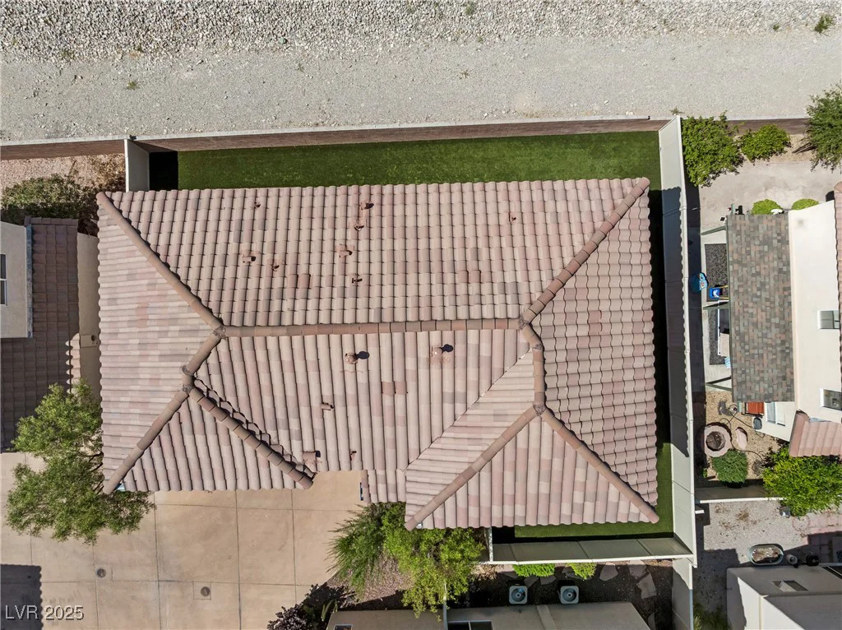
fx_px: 583
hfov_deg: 71.6
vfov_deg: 56.7
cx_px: 421
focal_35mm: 24
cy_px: 315
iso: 100
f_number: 2.8
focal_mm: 12.29
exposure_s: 1/500
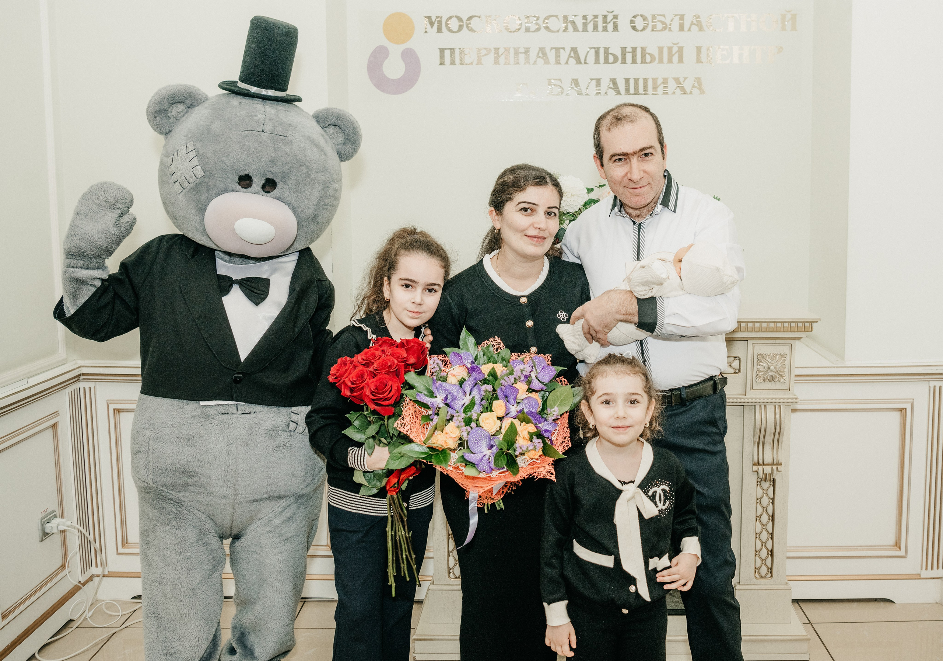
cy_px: 294
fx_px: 948
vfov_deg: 38.4
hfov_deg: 52.7
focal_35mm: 36
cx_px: 530
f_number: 4.5
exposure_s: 1/160
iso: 320
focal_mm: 27
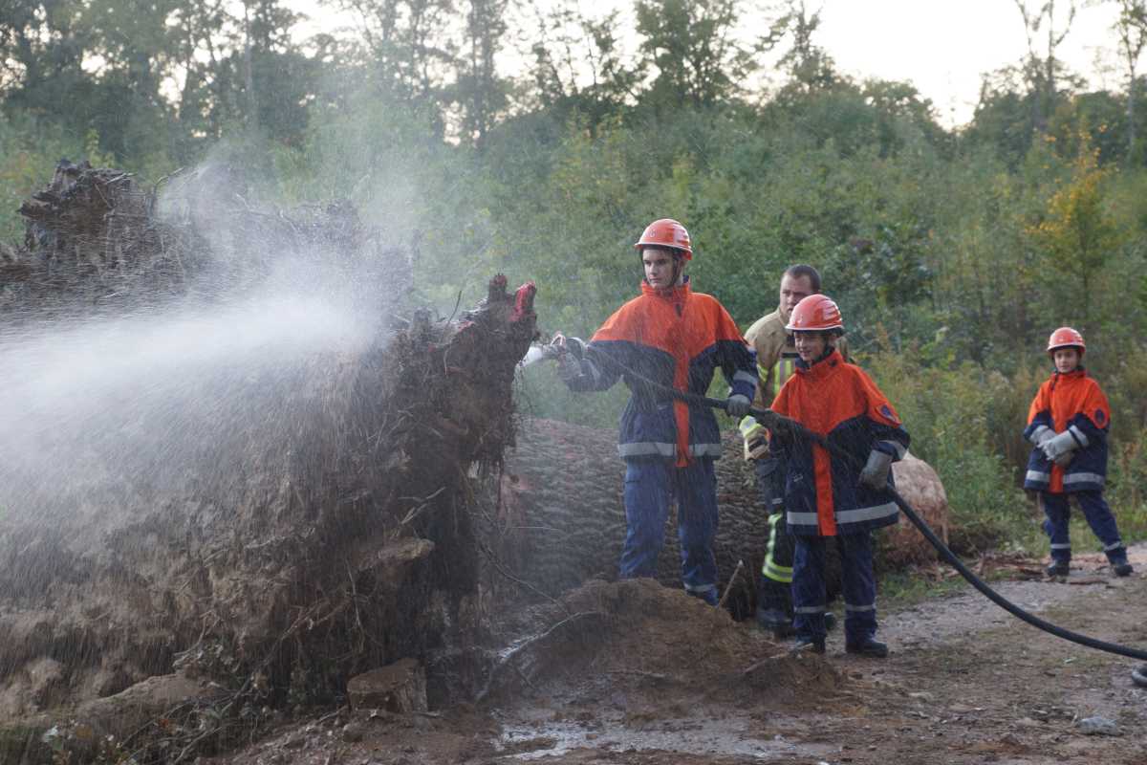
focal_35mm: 75
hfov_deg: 27.0
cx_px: 574
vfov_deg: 18.2
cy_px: 382
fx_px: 2389
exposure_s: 1/80
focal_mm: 50
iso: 640
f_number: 4
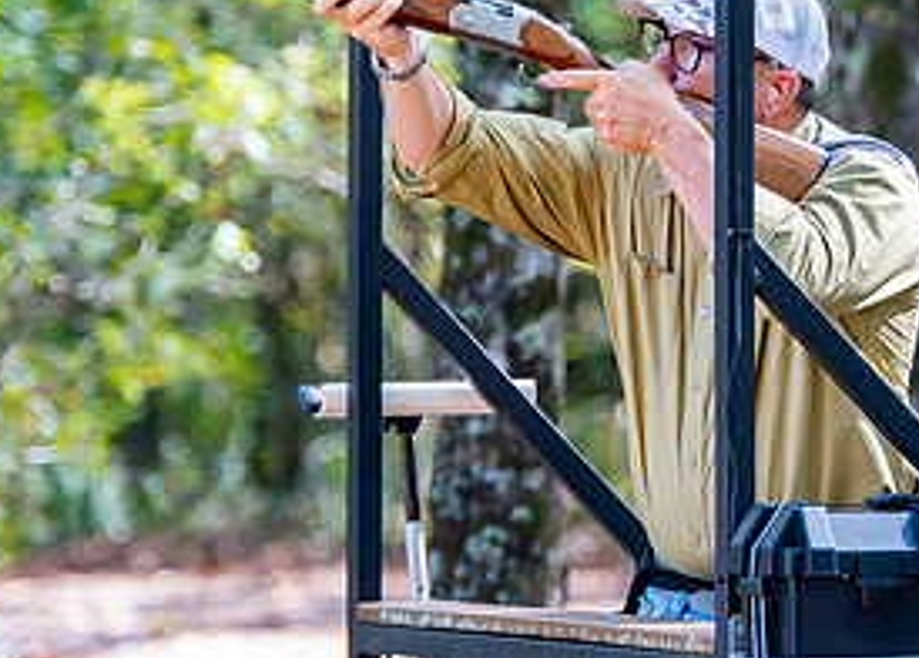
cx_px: 670
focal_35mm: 335
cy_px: 272
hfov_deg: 6.0
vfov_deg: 4.3
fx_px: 8748
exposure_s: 1/500
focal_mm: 145
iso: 400
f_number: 2.8
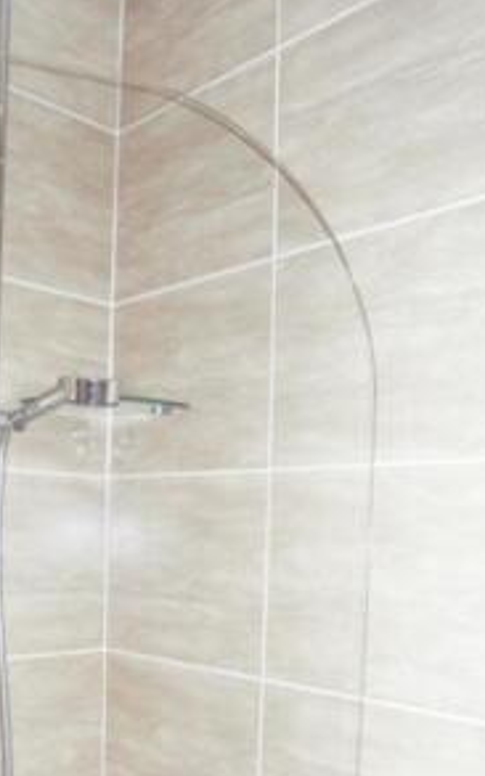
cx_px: 66
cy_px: 555
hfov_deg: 32.2
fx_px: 804
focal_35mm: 38
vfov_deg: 50.0
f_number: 2.8
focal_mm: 4.3
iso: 100
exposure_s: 1/40
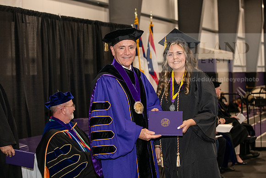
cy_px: 89
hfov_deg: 28.8
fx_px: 517
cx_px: 133
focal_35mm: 70
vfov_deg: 19.5
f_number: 5
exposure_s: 1/200
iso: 2500
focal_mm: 70
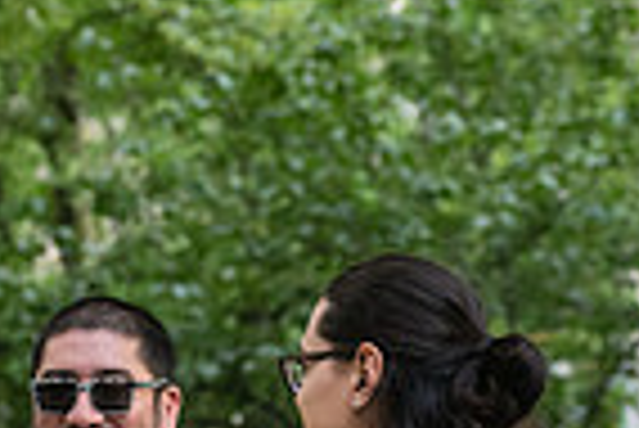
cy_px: 701
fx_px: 6734
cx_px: -122
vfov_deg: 3.6
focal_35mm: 379
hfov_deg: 5.4
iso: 2000
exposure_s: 1/400
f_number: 5
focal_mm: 92
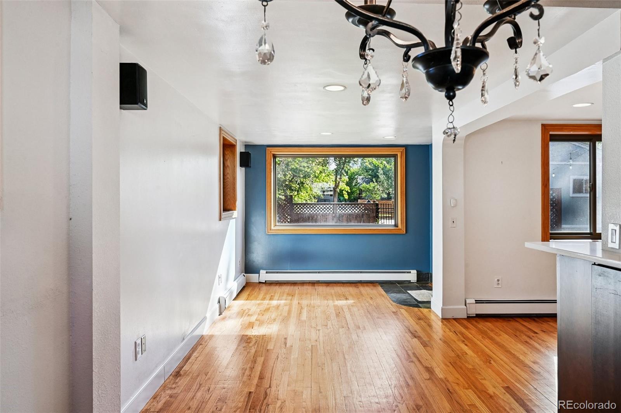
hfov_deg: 76.1
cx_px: 310
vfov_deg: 55.1
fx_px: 397
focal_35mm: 23
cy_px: 206
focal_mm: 23
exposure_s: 1/30
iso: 400
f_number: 10
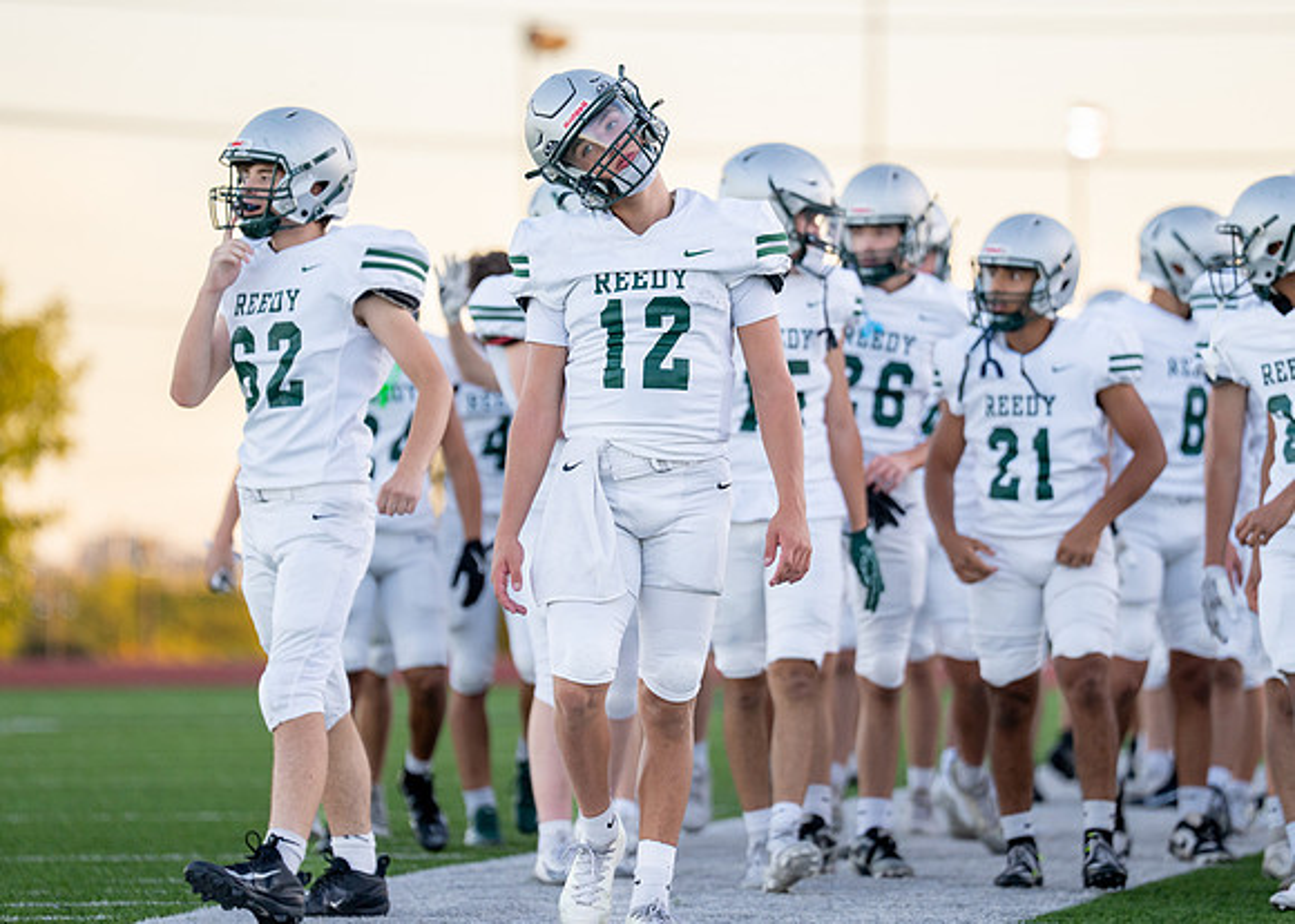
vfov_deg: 5.7
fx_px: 9292
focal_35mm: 253
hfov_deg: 8.0
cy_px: 379
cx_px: 666
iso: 400
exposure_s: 1/800
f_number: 2.8
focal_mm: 200
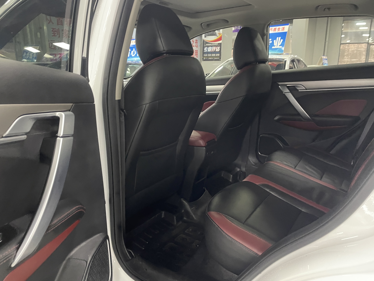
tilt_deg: -10.8
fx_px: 281
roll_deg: -1.0
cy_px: 140
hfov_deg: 67.3
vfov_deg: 53.1
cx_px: 187
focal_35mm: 26
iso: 640
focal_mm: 4.2
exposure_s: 1/25
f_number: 1.6
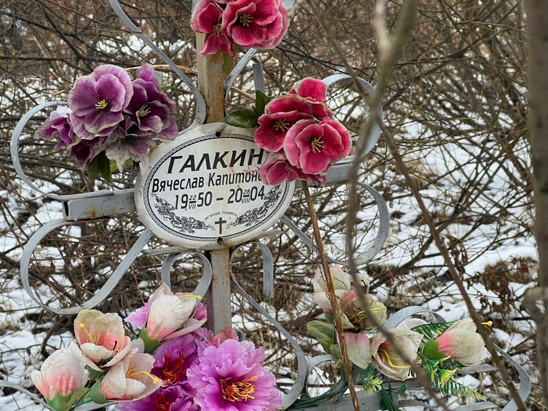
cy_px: 206
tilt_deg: -12.2
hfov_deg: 25.3
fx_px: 1219
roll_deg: +4.3
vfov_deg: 19.1
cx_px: 274
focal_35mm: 77
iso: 160
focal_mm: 9
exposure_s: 1/99
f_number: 2.8
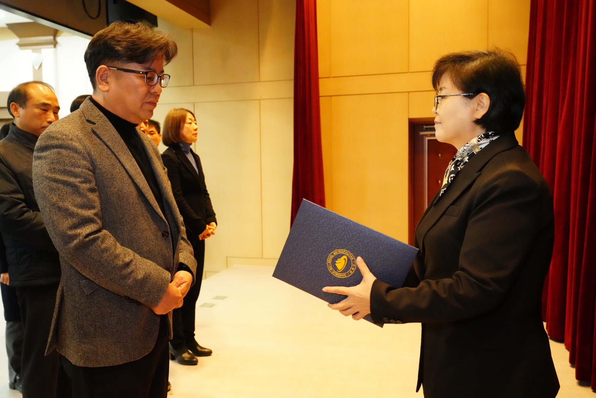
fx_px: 563
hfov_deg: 55.8
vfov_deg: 38.9
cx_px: 298
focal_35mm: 34
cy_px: 199
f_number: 5.6
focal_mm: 34
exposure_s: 1/160
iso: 16000
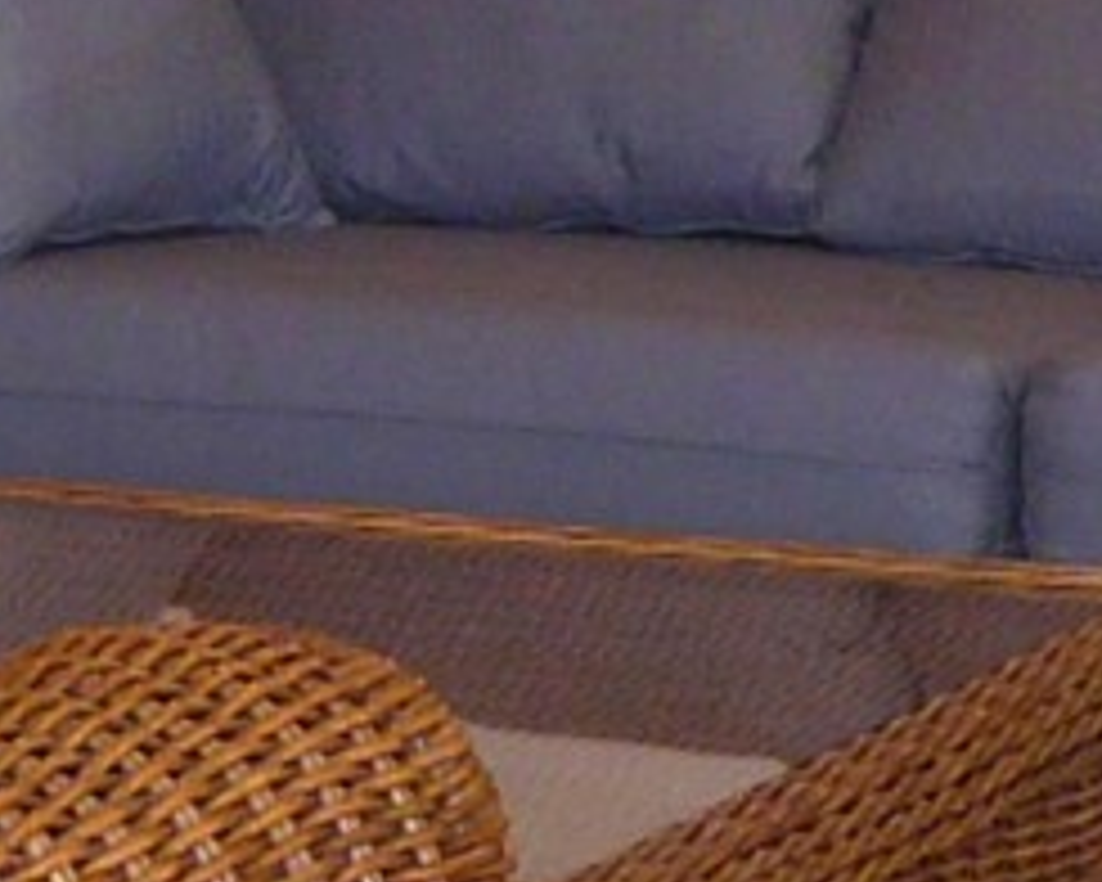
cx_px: -292
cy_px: -324
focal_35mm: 228
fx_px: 7436
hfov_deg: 8.4
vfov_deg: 6.7
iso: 160
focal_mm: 4.6
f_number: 2.8
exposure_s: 1/30
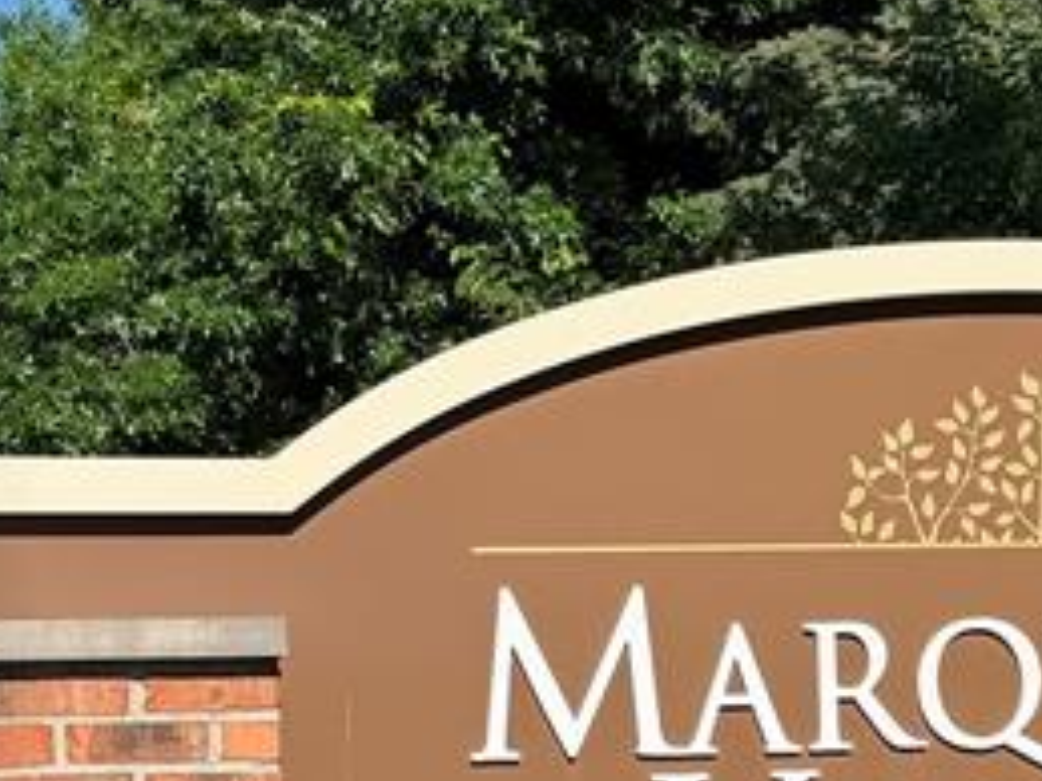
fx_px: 2858
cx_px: 680
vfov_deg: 15.4
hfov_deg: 20.6
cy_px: 709
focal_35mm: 95
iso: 80
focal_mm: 6.76
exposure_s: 1/3953
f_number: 1.78
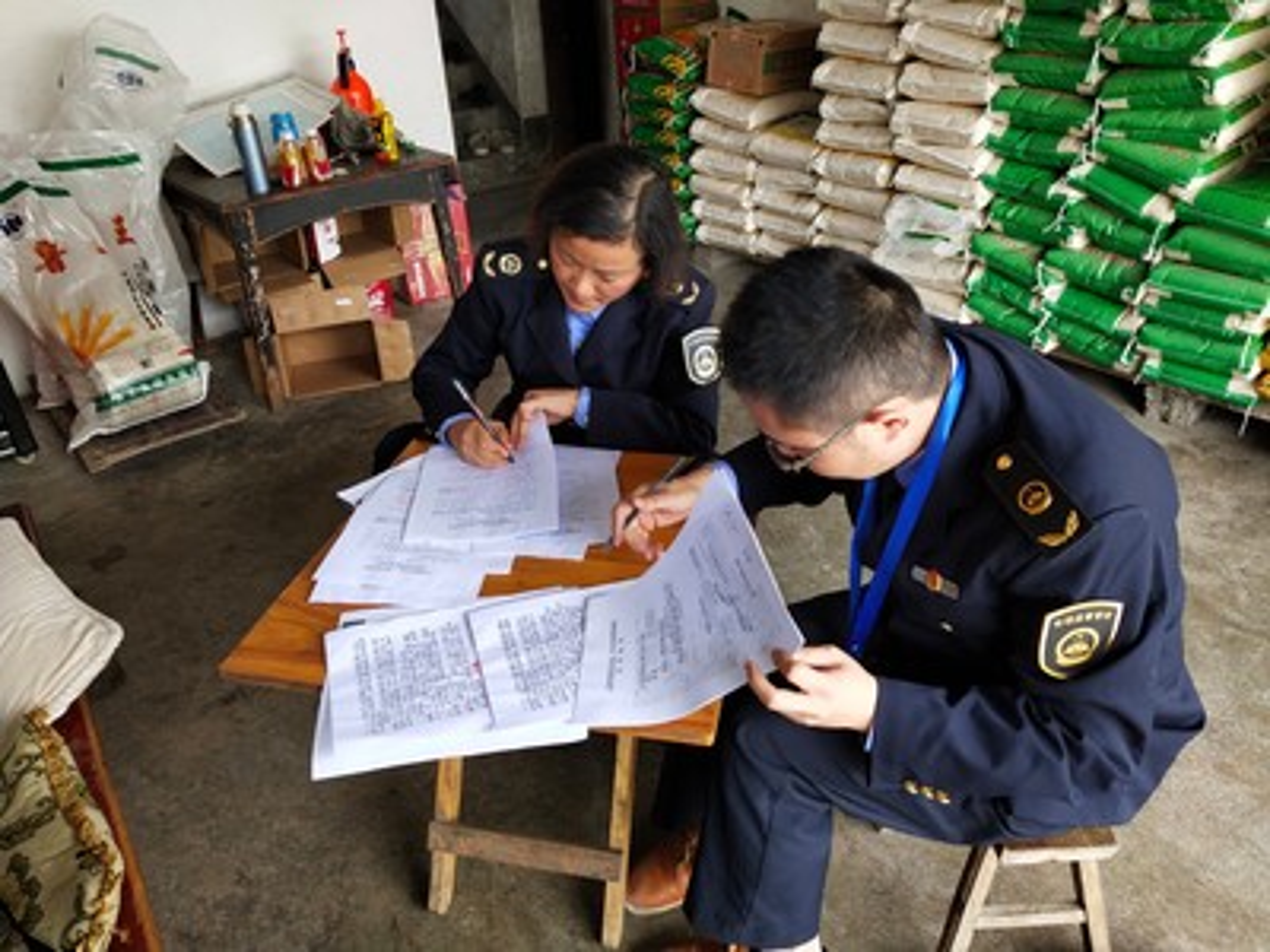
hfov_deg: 60.0
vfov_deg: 46.8
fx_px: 1101
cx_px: 635
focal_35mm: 30
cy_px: 476
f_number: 1.8
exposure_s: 1/100
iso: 124
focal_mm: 3.95
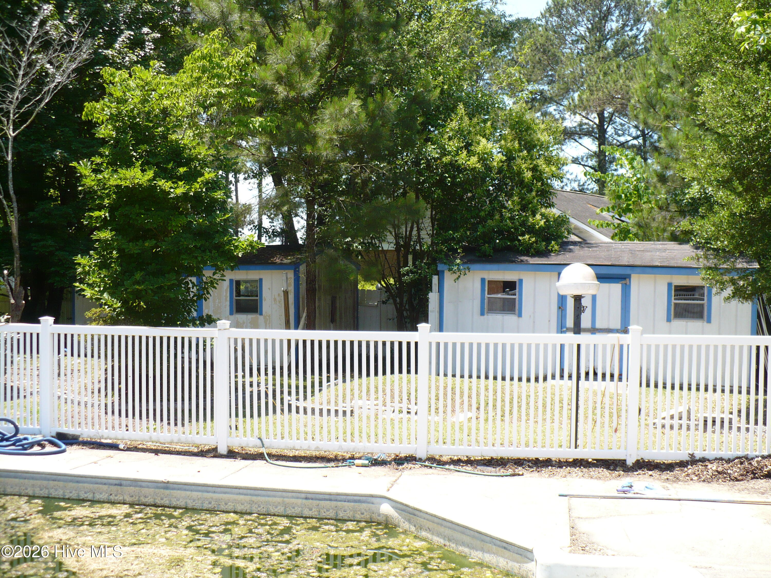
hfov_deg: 50.1
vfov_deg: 38.7
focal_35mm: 37
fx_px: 824
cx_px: 386
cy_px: 289
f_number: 2.8
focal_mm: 6.1
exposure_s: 1/400
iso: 100
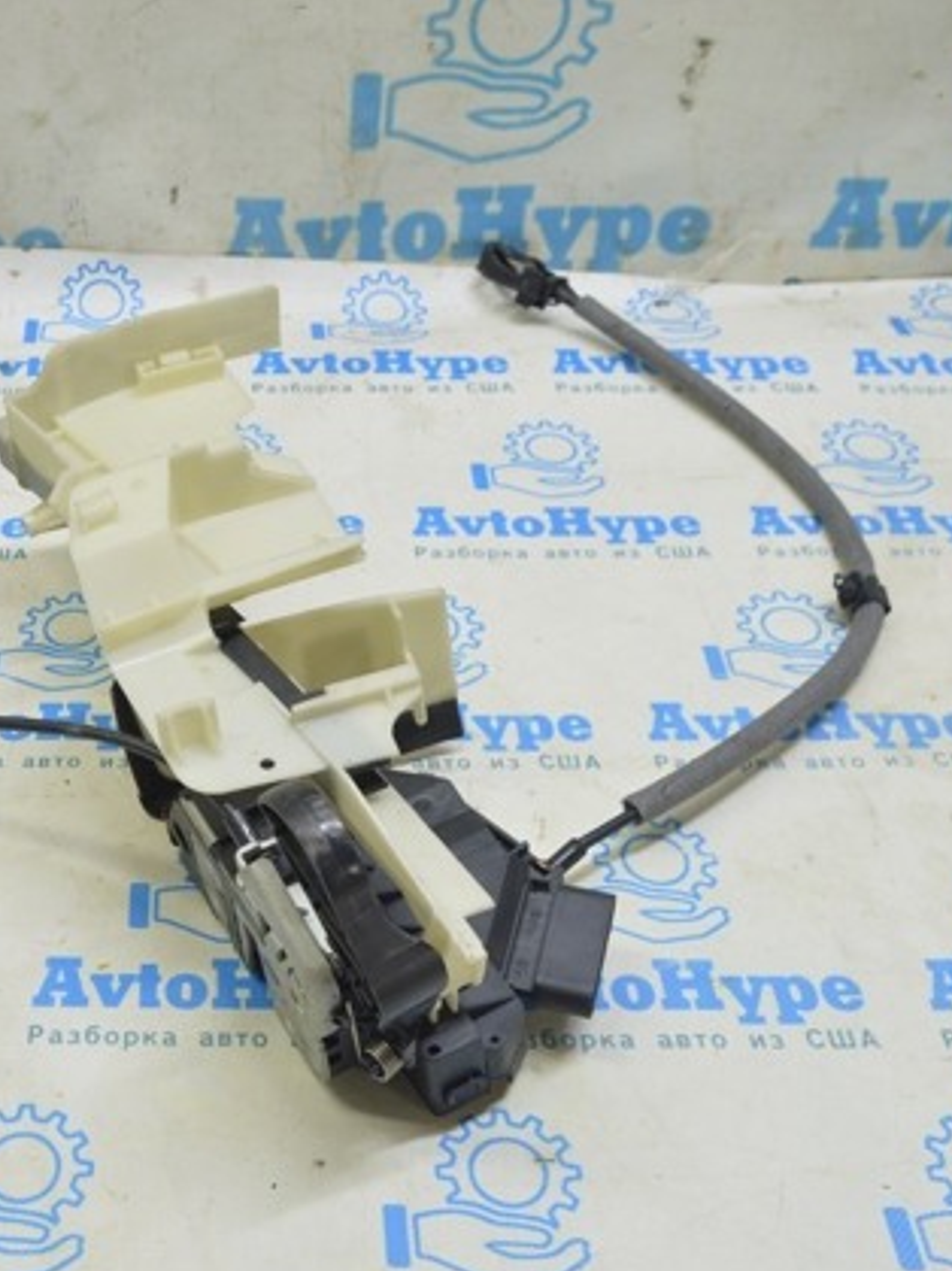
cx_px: 118
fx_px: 1614
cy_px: 642
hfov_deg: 31.5
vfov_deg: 43.0
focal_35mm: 44
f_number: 5.6
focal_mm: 20
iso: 400
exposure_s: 1/20
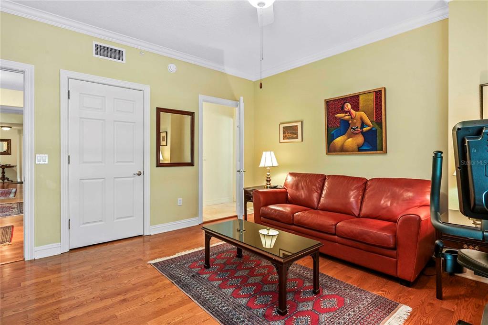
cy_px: 162
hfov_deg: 90.1
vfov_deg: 67.3
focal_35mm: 18
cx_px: 244
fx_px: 244
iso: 400
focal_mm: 18
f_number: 8
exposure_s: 1/1.25
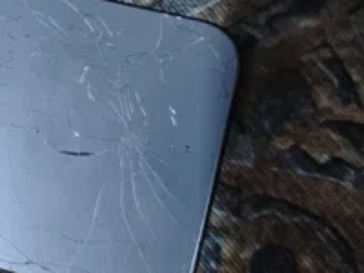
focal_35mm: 83
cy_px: 58
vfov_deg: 17.6
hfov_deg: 20.9
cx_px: -138
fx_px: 873
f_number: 1.59
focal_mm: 4.94
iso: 160
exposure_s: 1/33.3
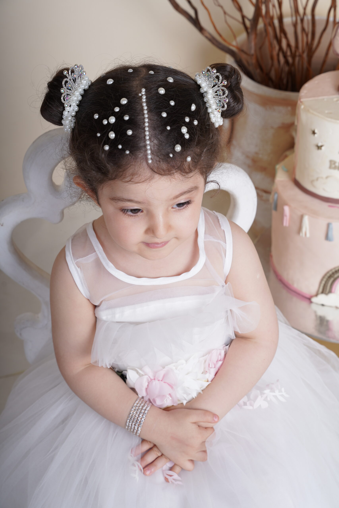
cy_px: 254
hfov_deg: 19.5
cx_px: 170
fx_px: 989
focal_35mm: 70
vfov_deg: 28.8
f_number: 8
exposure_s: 1/160
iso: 100
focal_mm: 70
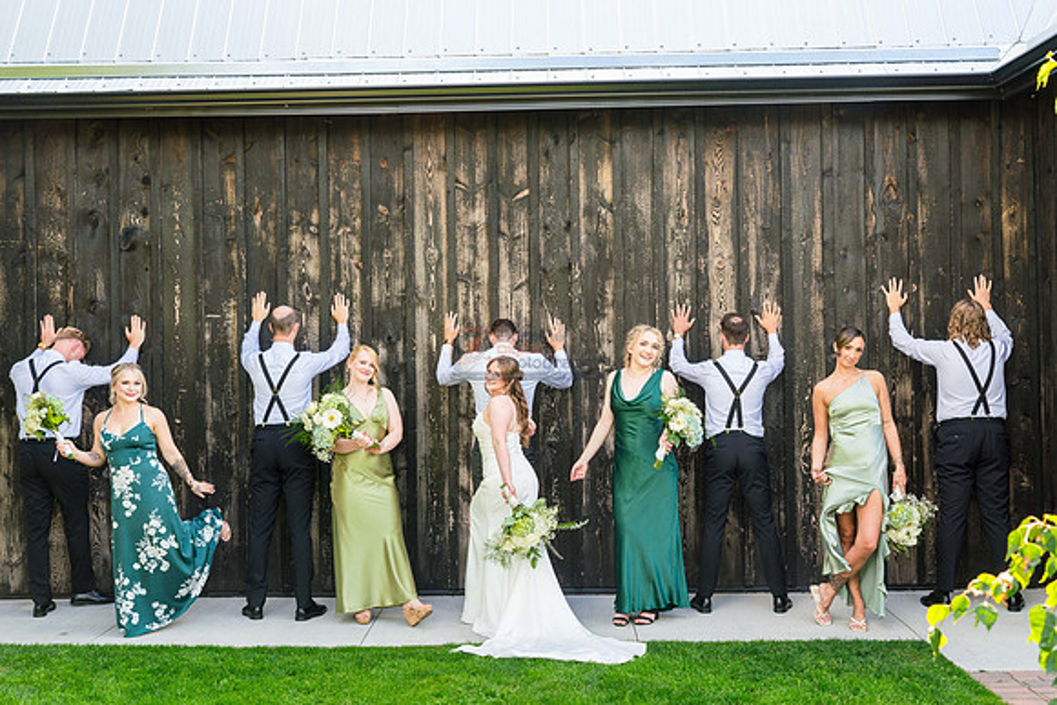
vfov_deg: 34.0
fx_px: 1153
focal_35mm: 39
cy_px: 352
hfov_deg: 49.2
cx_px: 528
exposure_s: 1/160
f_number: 5.6
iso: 400
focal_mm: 38
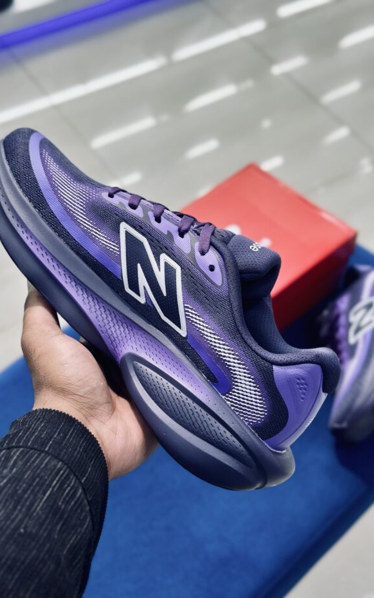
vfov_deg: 39.6
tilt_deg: -50.1
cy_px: 299
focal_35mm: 51
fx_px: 832
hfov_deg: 25.3
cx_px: 165
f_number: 1.78
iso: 64
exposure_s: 1/100
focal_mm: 6.86
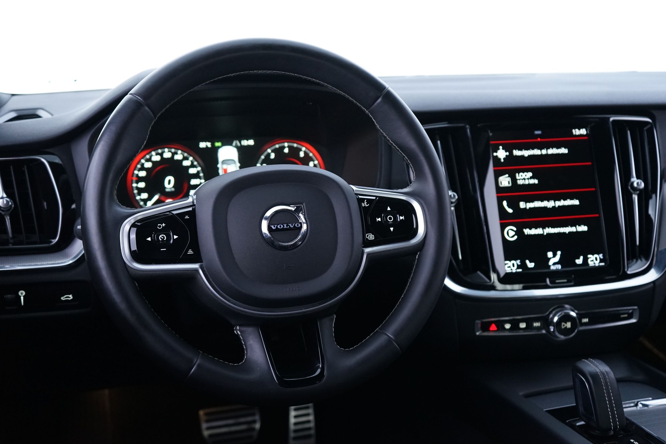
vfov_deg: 34.2
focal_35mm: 39
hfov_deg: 49.6
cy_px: 222
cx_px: 333
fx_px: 721
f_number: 4
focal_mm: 39
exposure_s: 1/13
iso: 2000
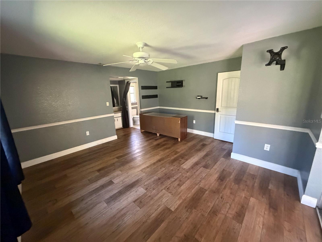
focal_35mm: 14
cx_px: 161
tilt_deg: -11.8
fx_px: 130
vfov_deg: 85.7
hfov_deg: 102.1
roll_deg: +3.2
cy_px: 121
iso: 1000
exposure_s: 1/60
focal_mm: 2.22
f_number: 2.2
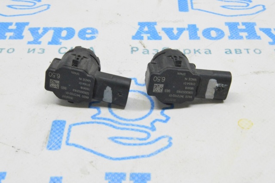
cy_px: 92
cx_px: 138
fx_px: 435
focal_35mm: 57
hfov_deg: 35.1
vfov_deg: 23.7
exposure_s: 1/20
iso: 6400
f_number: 20
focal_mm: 38
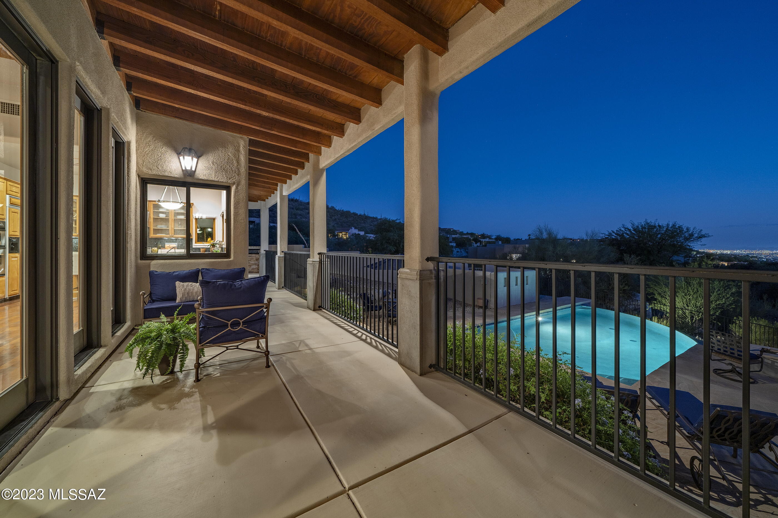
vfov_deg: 85.4
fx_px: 281
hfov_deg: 108.3
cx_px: 389
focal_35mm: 13
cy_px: 259
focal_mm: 13
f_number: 7.1
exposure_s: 4
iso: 200
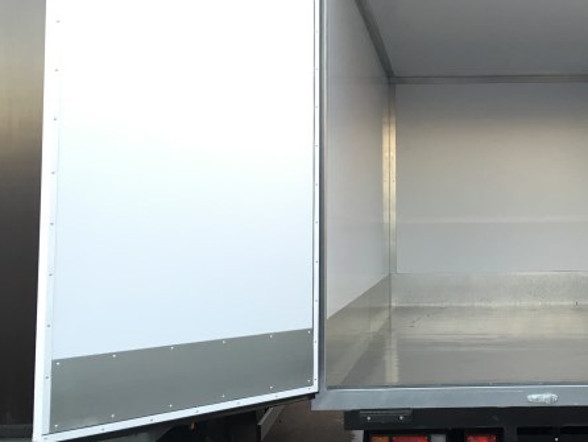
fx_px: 884
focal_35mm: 52
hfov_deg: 35.7
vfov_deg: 27.9
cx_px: 465
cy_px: 156
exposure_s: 1/33
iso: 40
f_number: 2.2
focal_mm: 4.15
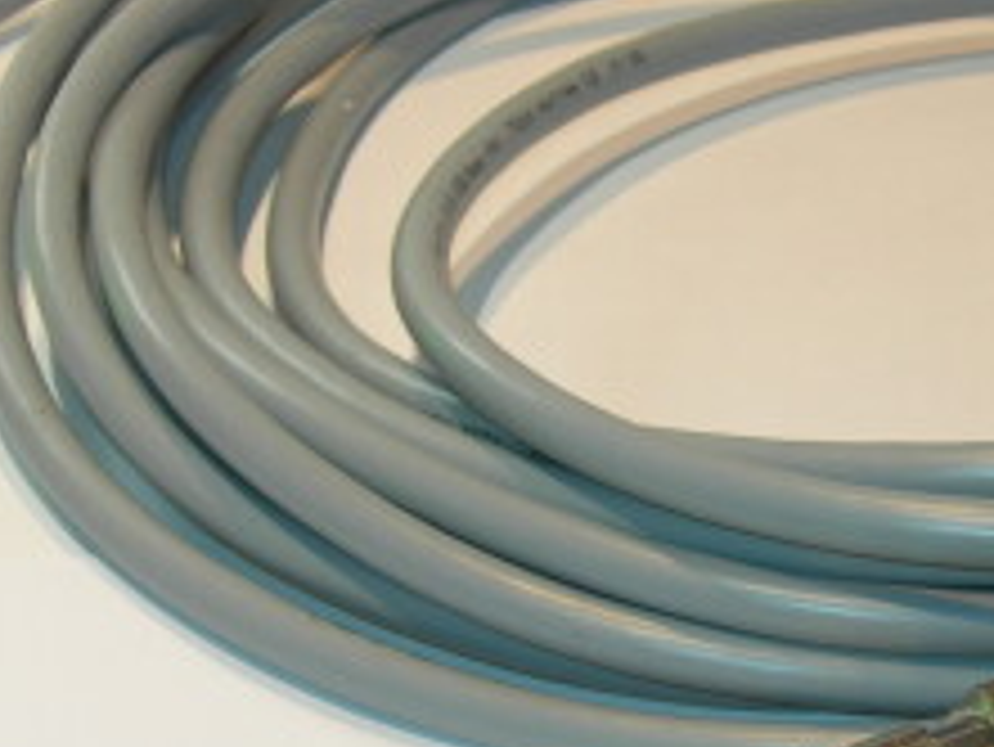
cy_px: 598
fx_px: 2959
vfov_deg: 14.3
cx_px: 801
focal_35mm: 103
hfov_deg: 18.9
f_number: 2.8
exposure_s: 1/58.4
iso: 50
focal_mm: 7.8
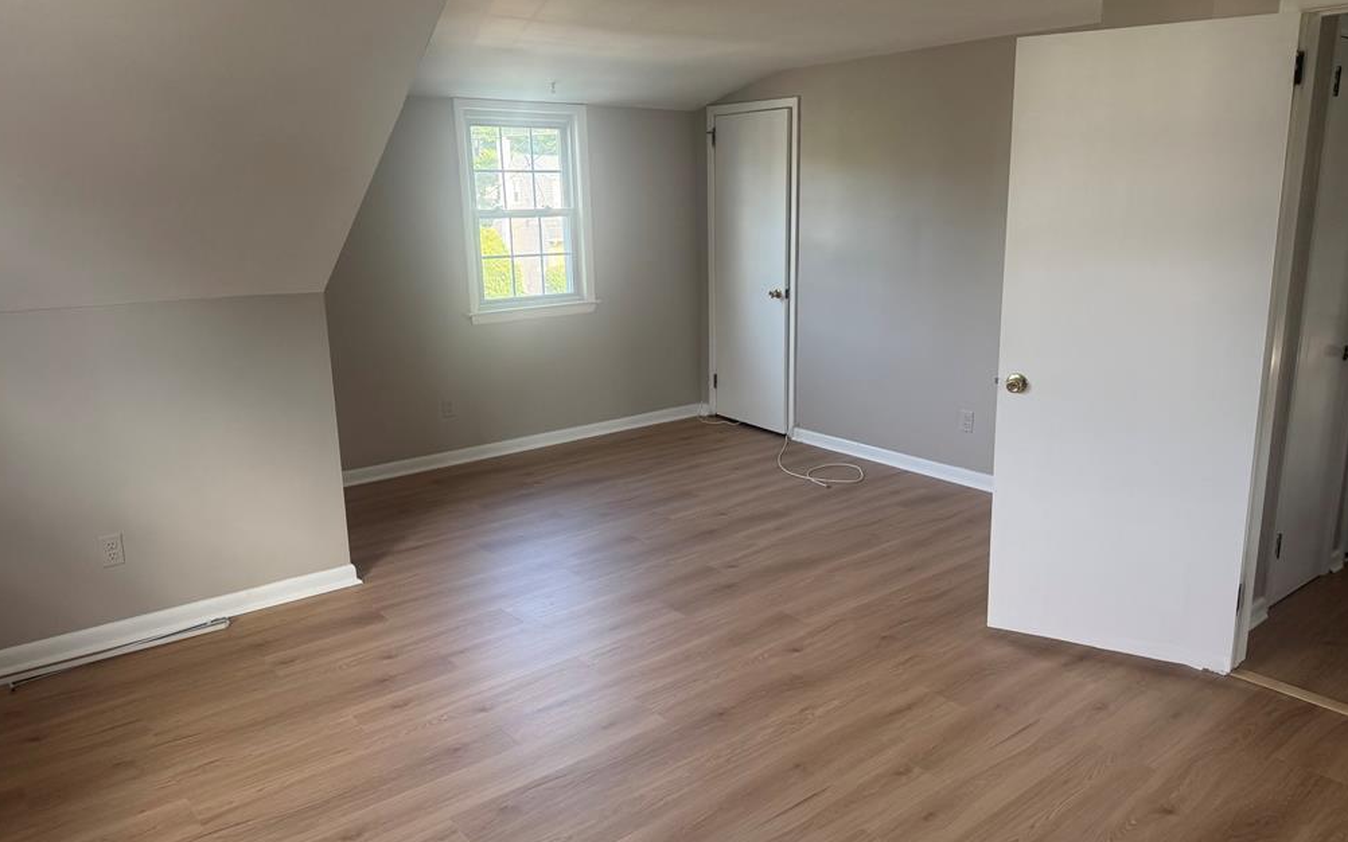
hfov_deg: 70.4
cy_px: 401
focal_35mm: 26
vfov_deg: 47.6
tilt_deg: -11.9
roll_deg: +0.6
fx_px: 955
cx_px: 674
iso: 200
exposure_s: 1/114
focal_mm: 6.76
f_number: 1.78
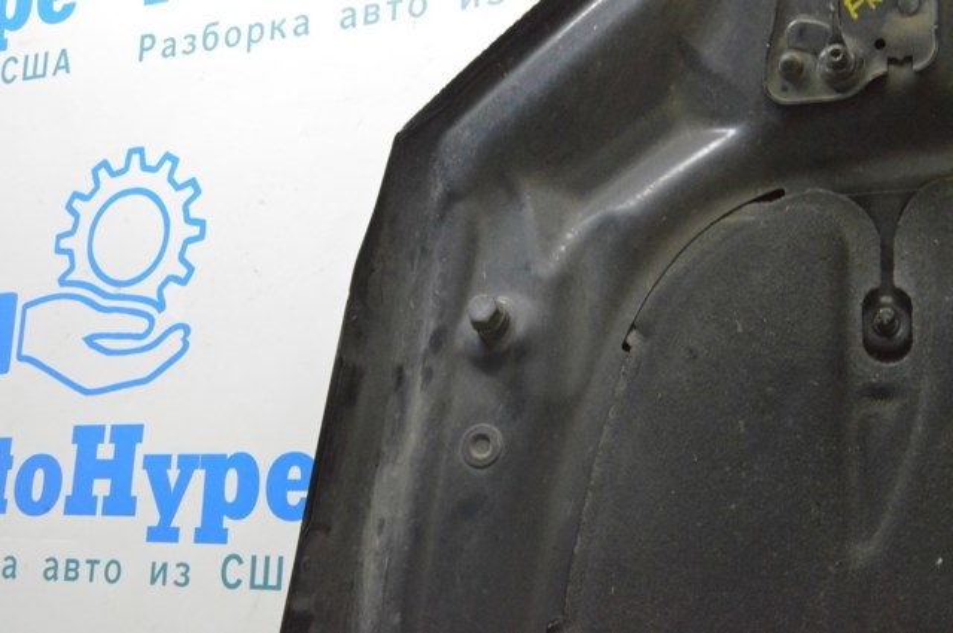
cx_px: 476
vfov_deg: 28.9
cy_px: 316
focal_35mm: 46
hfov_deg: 42.4
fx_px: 1229
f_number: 20
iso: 6400
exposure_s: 1/15
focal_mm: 31
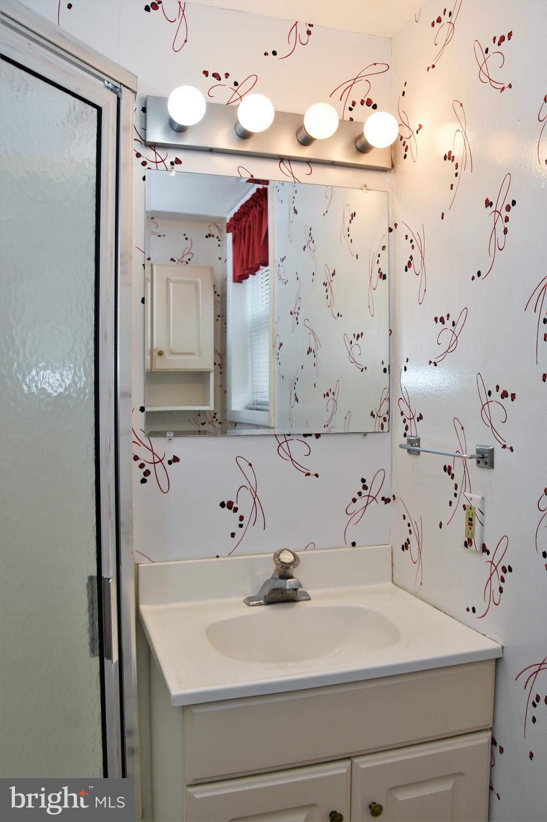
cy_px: 411
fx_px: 616
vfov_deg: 67.4
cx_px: 274
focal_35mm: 27
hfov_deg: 47.9
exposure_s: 1/125
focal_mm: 18
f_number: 5.6
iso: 200
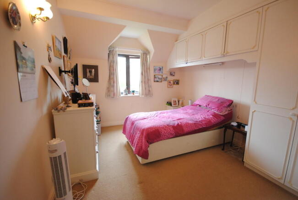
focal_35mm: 15
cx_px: 149
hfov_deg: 100.3
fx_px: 124
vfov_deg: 77.6
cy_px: 100
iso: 400
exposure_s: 1/25
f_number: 4
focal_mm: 10
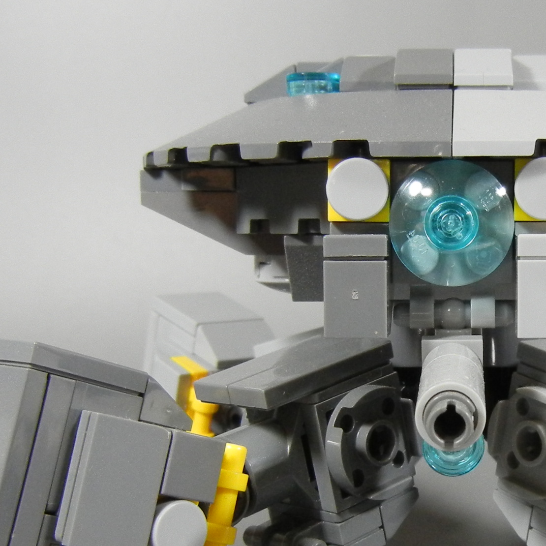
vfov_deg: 22.0
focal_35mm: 78
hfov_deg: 21.9
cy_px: 411
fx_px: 1392
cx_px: 449
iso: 400
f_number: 3.5
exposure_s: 1/35
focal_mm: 5.4
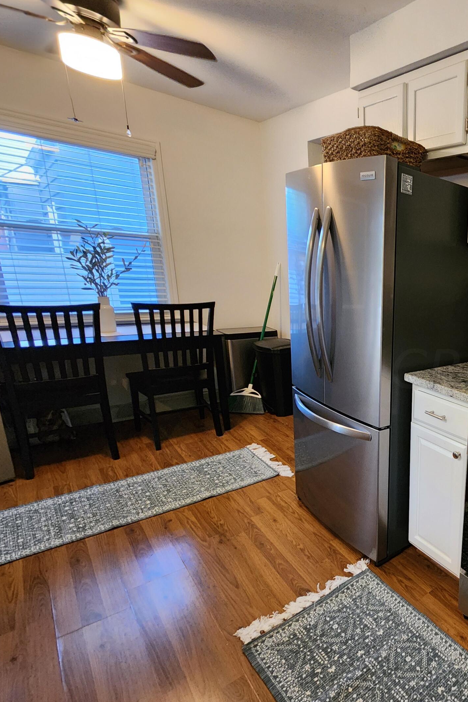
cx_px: 491
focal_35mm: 19
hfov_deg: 49.4
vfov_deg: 86.8
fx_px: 371
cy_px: 369
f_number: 2.2
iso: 640
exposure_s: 1/30
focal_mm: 2.2
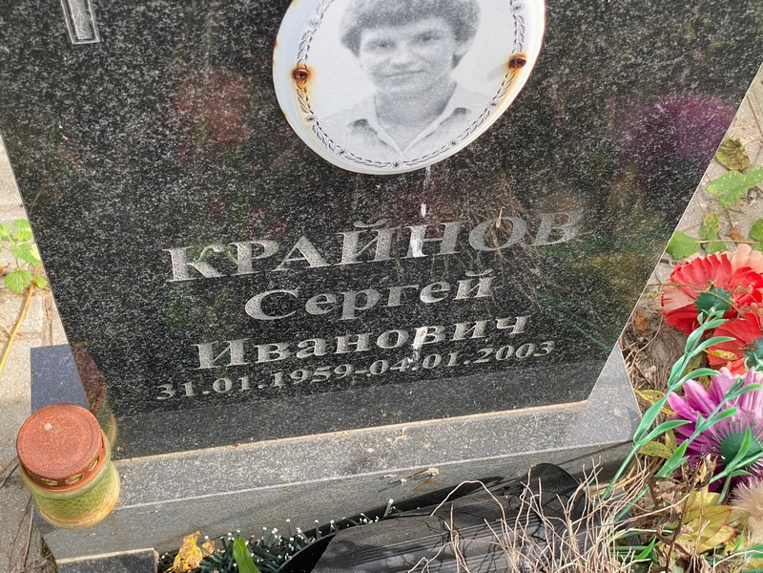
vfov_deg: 28.0
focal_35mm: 52
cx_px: 382
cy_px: 286
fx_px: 1146
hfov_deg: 36.8
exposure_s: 1/292
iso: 20
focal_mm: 6
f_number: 2
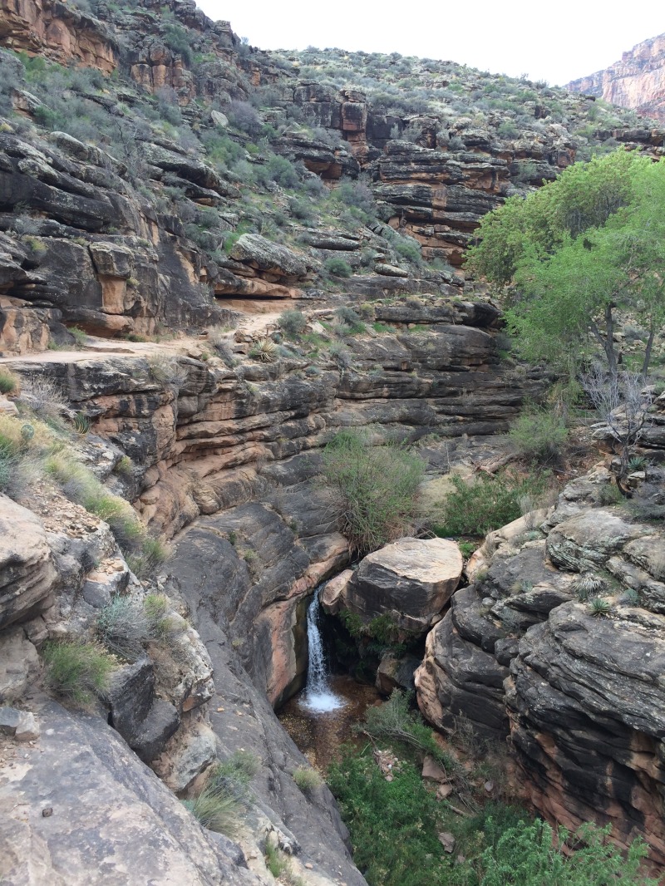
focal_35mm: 29
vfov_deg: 61.6
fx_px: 743
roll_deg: +2.3
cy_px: 443
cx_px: 332
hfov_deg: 48.2
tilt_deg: -9.3
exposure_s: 1/304
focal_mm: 4.15
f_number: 2.2
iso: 32
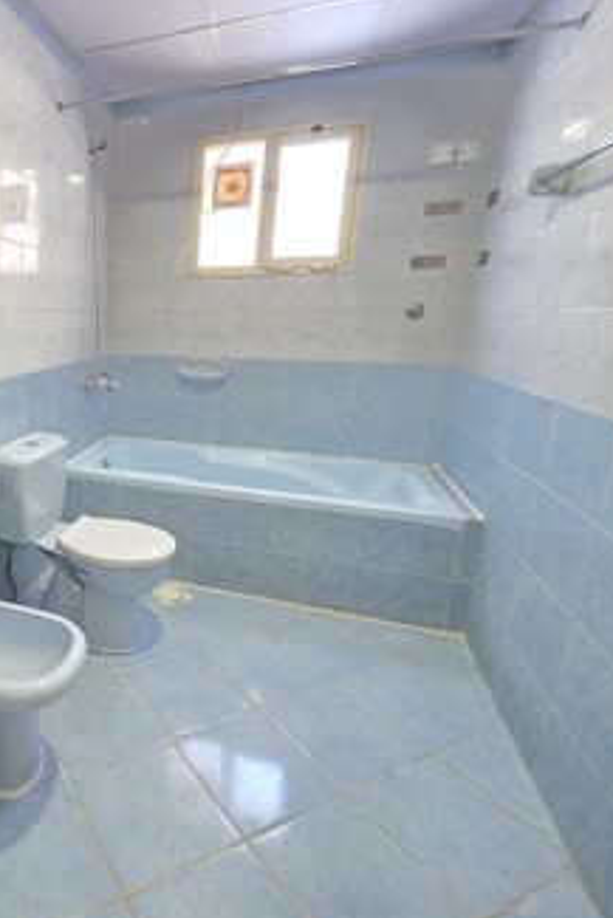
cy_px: 451
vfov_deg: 86.9
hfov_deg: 56.8
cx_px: 75
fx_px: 485
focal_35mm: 19
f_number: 1.9
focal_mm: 2.2
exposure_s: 1/50
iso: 400
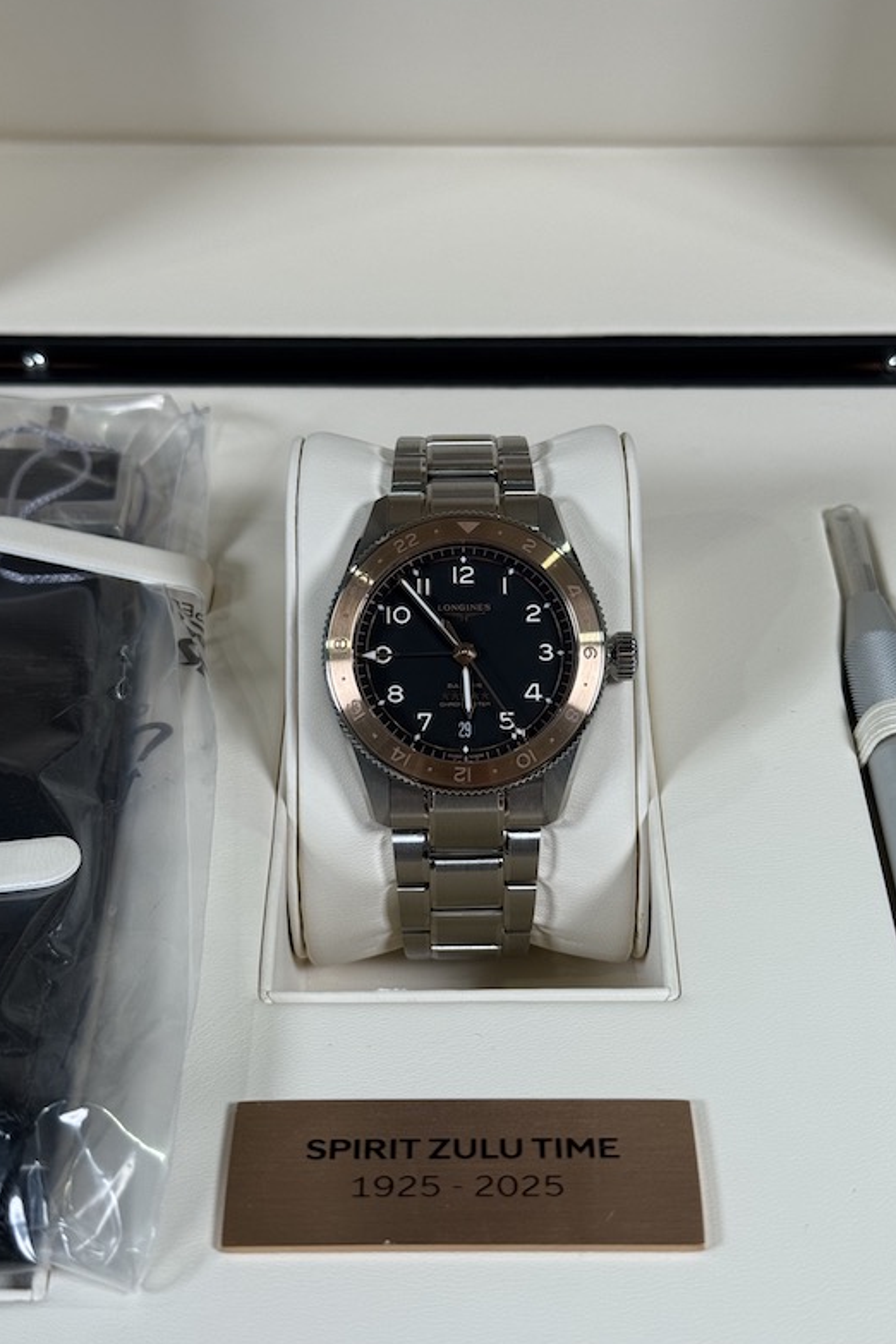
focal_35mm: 51
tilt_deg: -40.2
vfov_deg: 38.9
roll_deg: -0.2
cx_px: 455
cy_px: 661
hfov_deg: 26.5
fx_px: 1904
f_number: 1.78
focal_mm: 6.76
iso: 80
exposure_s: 1/108
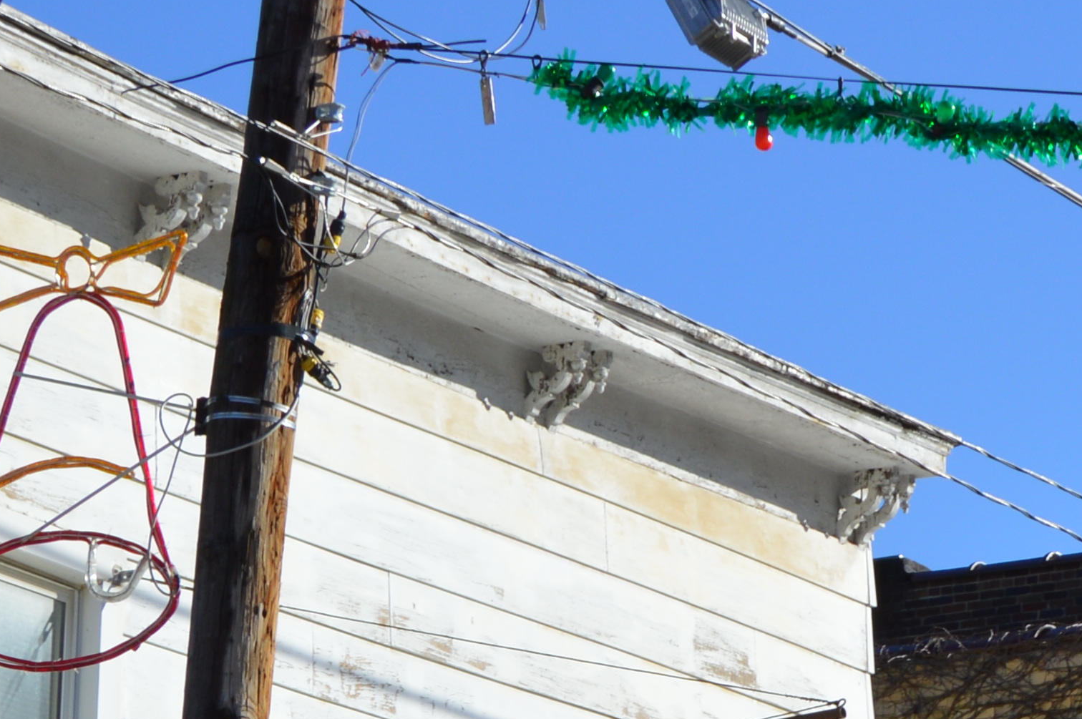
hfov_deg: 10.9
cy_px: 1215
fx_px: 5554
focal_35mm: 185
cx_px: 1398
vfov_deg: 7.2
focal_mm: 31
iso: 100
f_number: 9
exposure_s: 1/320
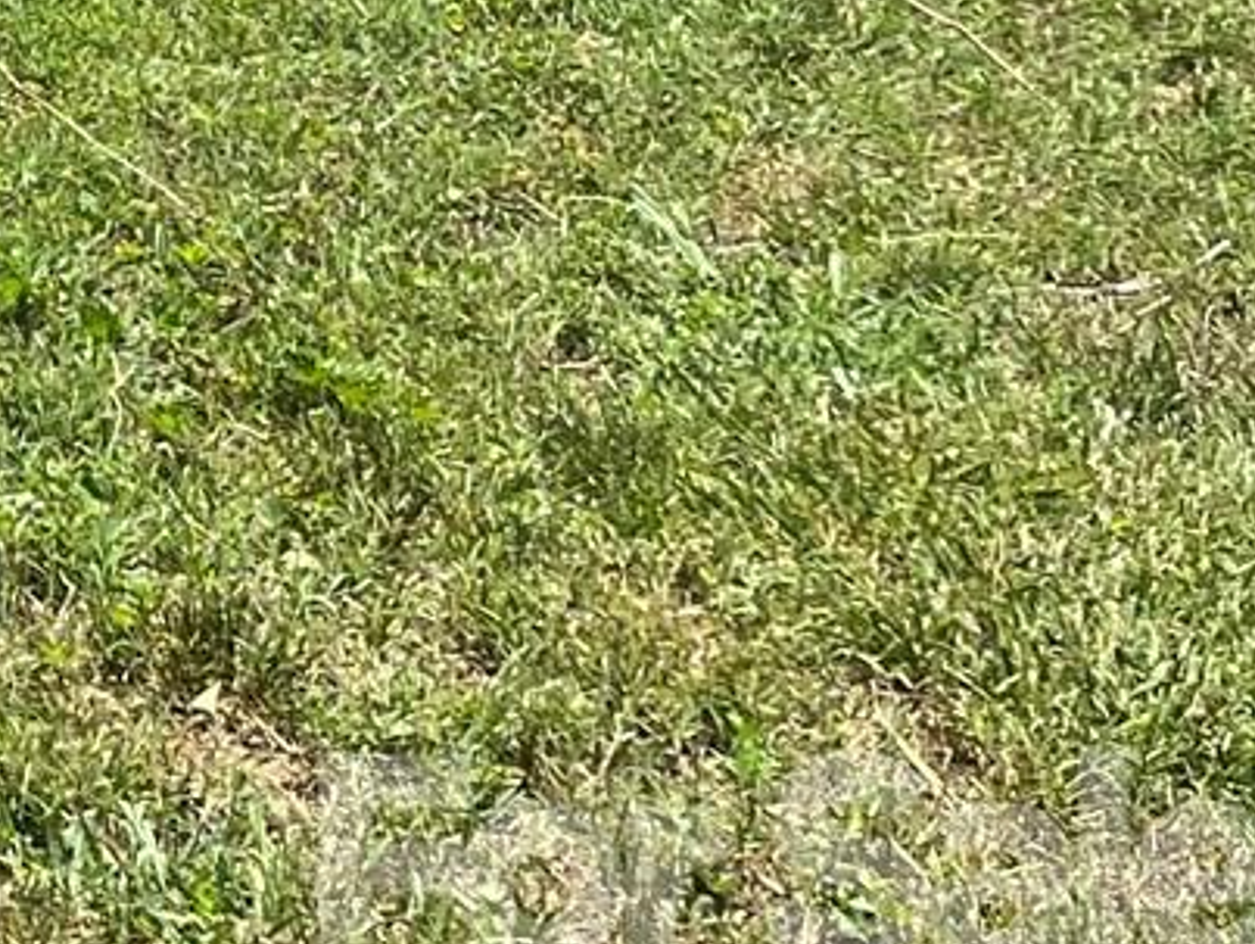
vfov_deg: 10.3
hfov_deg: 11.8
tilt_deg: -4.7
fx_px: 4790
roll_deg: +0.5
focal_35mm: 132
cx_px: -1878
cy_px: -1028
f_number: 1.6
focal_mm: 5.1
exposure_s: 1/2024
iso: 50
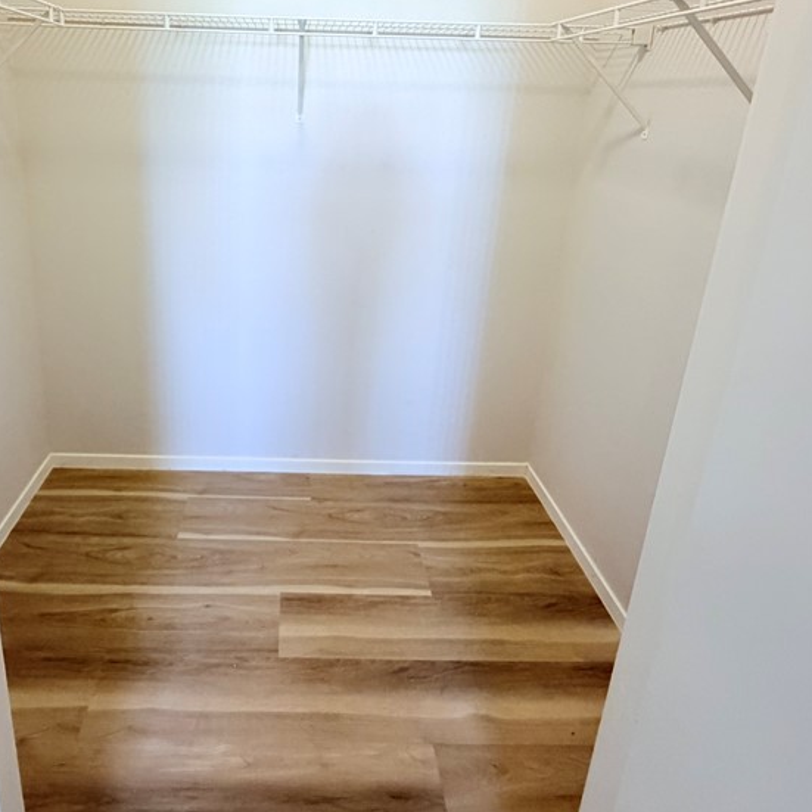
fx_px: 610
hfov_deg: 66.2
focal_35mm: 23
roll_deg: -1.6
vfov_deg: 65.5
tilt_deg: -16.6
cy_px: 273
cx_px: 301
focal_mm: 2.22
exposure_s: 1/60
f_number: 2.2
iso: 320
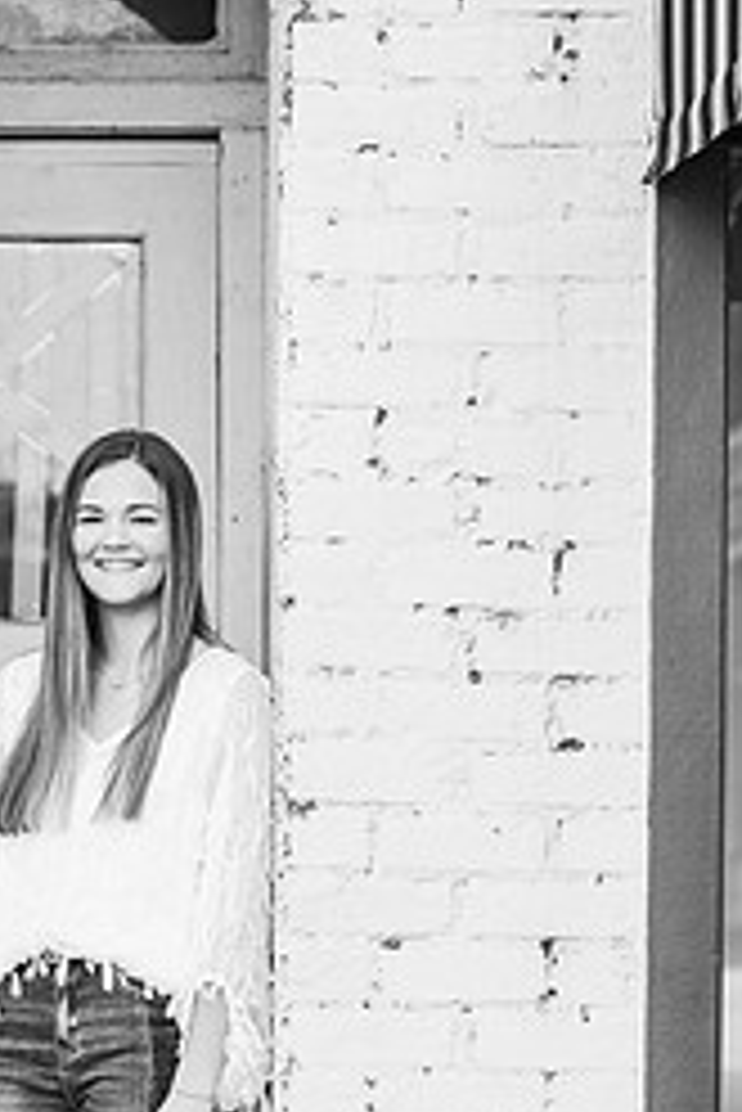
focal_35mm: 155
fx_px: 4785
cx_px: 148
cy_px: 963
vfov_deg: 13.1
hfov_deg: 8.8
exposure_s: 1/200
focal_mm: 85
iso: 200
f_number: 2.8
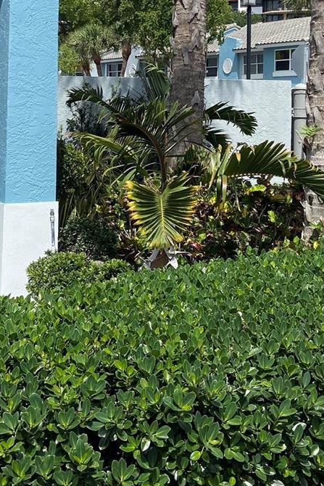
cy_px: 70
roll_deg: -2.3
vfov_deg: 31.2
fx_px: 837
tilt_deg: +3.5
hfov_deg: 21.9
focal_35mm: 62
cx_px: 146
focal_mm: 4.25
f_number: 1.8
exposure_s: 1/3731
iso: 32
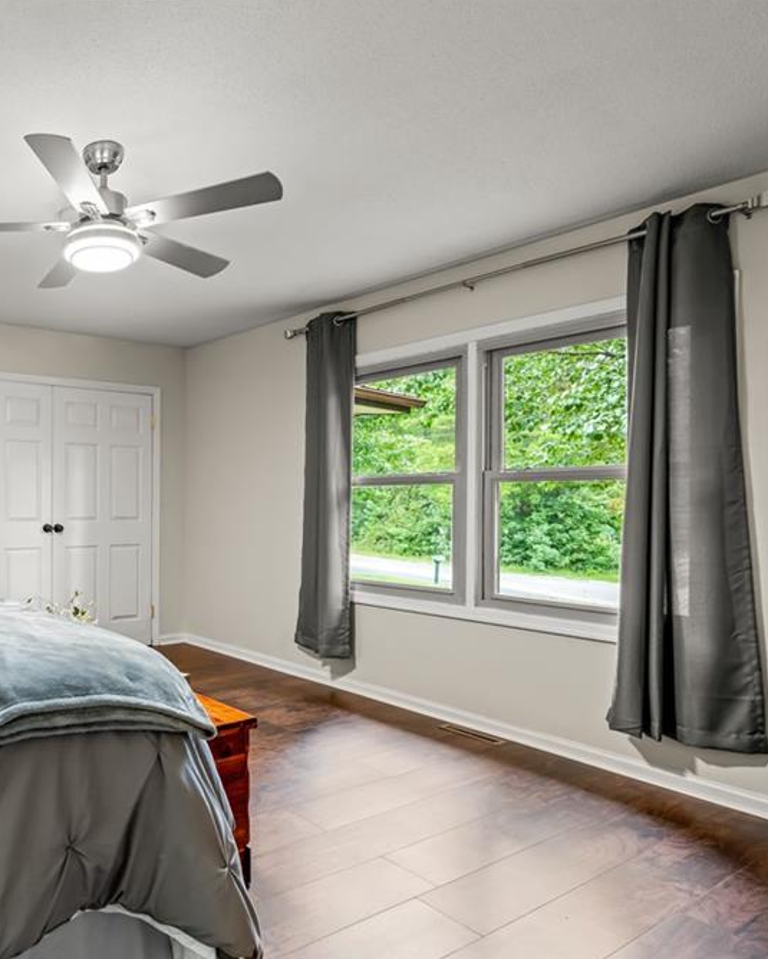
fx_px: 653
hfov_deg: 51.7
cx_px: 42
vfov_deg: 72.6
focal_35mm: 23
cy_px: 484
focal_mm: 16
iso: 400
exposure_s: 1/3
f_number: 6.7
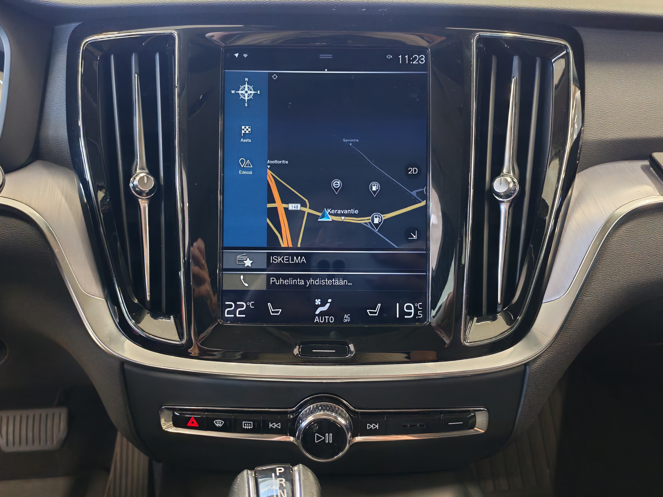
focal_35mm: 30
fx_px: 575
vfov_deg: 46.8
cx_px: 332
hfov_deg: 60.0
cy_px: 248
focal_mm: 6.12
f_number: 1.9
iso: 1337
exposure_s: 1/50
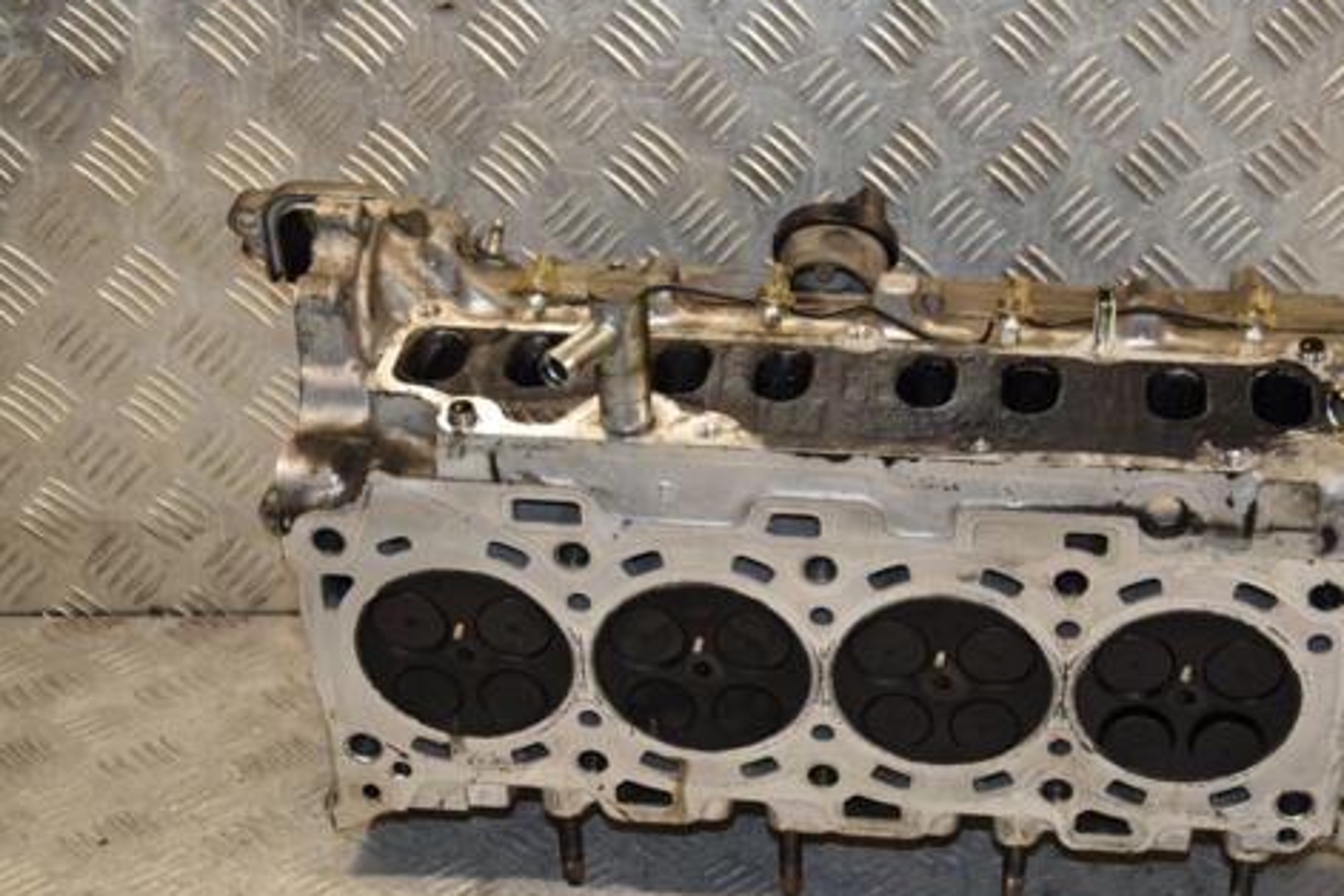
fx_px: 2426
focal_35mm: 65
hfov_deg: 30.8
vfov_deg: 20.9
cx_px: 853
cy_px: 536
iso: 800
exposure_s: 1/200
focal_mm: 34
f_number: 5
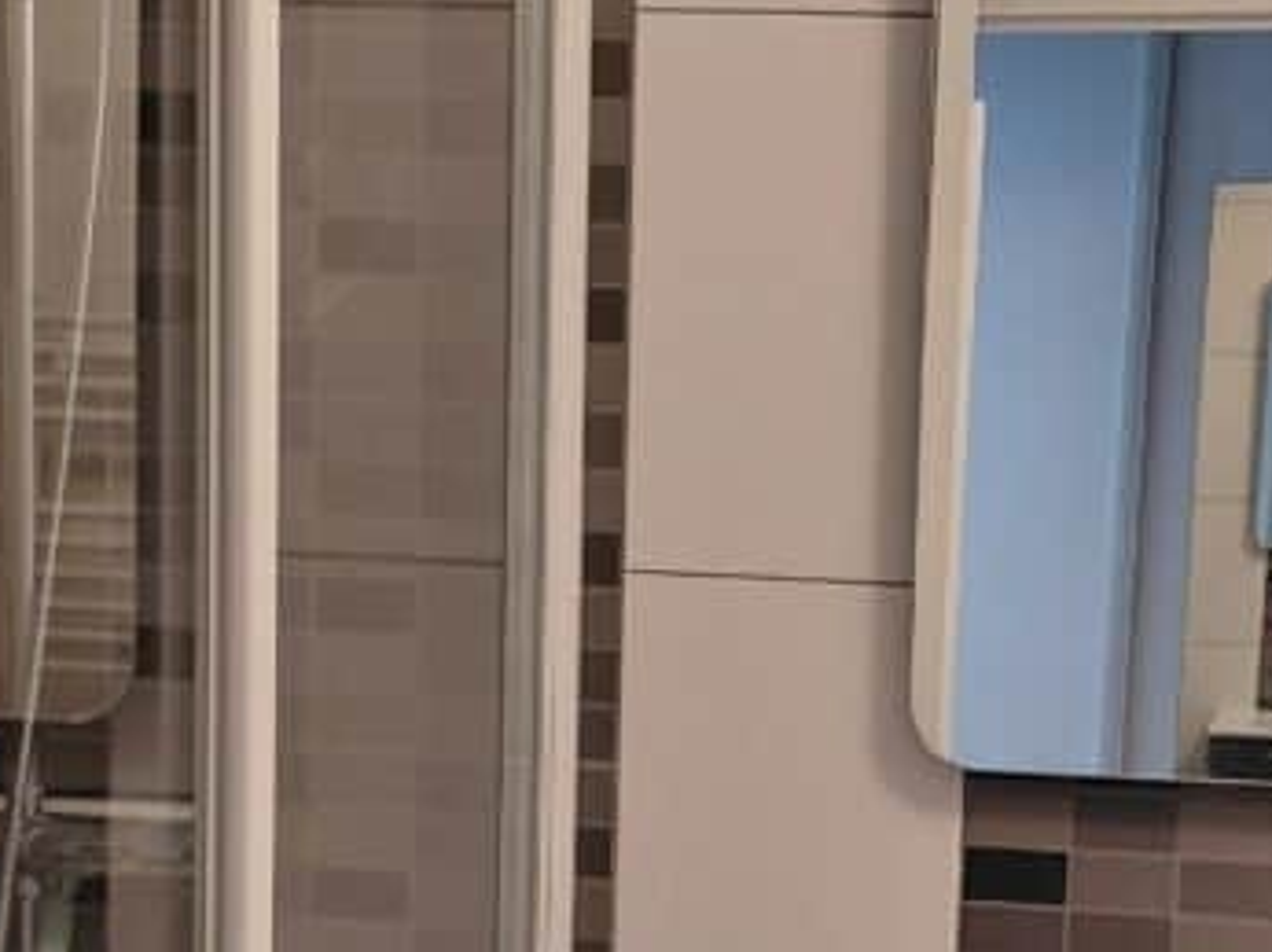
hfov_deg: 26.0
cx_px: 945
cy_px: 871
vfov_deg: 19.5
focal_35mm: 74
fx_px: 2717
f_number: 1.8
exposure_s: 1/40
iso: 320
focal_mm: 4.69
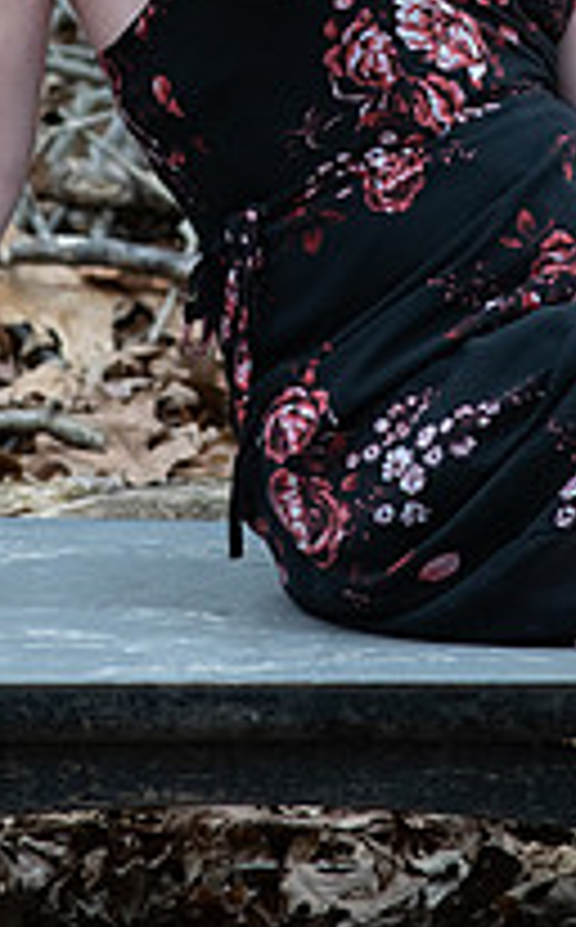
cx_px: 266
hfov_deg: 2.6
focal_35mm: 502
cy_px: -22
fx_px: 12662
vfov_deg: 4.2
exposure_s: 1/500
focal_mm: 150
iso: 900
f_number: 5
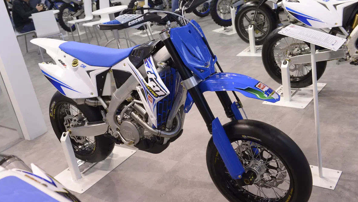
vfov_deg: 31.2
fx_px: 361
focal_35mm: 38
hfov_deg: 52.8
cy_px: 94
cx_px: 179
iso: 1250
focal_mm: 36
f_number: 5
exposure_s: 1/200
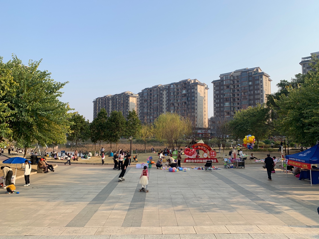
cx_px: 160
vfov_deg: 53.1
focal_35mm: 26
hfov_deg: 67.3
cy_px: 120
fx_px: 240
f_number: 1.8
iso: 25
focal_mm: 4.25
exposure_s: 1/1610
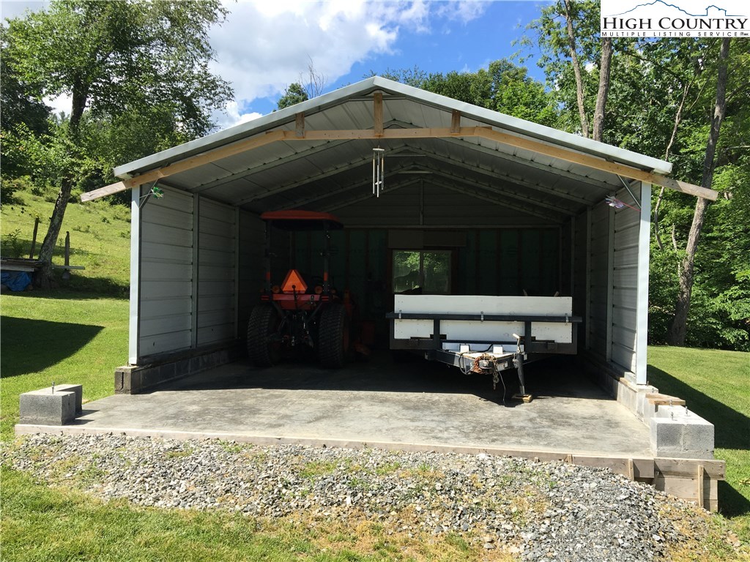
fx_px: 628
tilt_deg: +1.2
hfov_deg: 61.7
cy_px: 281
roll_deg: -0.7
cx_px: 375
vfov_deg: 48.2
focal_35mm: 29
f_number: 2.2
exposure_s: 1/884
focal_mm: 4.15
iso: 25
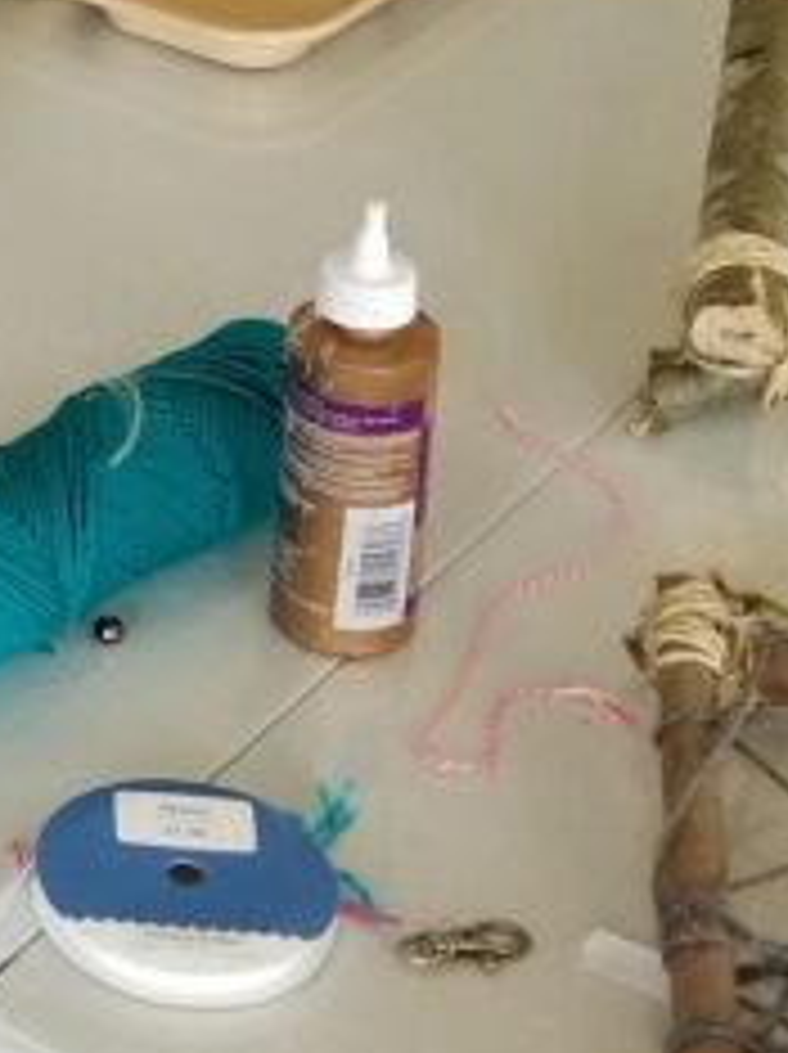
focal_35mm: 114
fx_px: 3466
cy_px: 148
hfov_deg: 11.4
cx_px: -923
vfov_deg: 17.1
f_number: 1.7
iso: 80
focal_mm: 4.25
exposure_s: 1/120
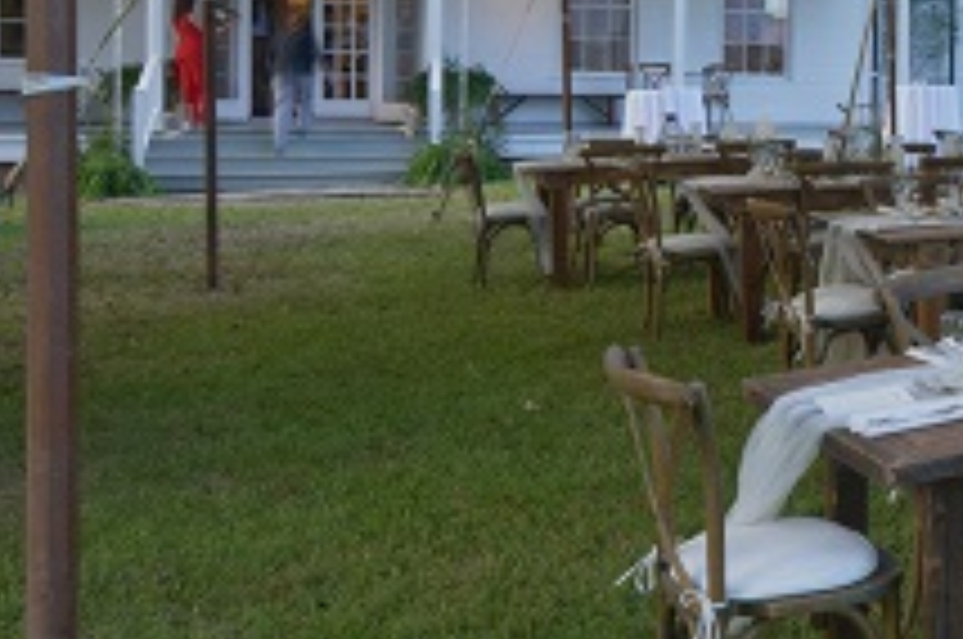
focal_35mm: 59
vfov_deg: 22.5
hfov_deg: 28.3
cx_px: 1238
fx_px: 1576
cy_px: 97
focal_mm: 18
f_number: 18
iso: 400
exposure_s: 1/13
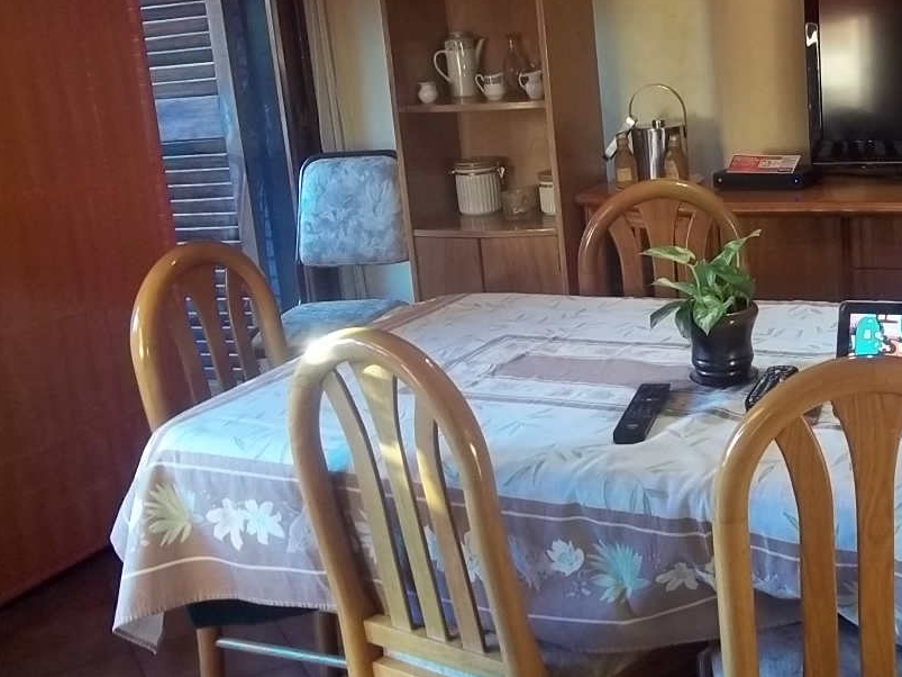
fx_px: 1329
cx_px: 714
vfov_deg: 28.5
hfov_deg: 36.3
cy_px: 274
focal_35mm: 51
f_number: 2.9
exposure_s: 1/15
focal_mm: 5.7
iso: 160
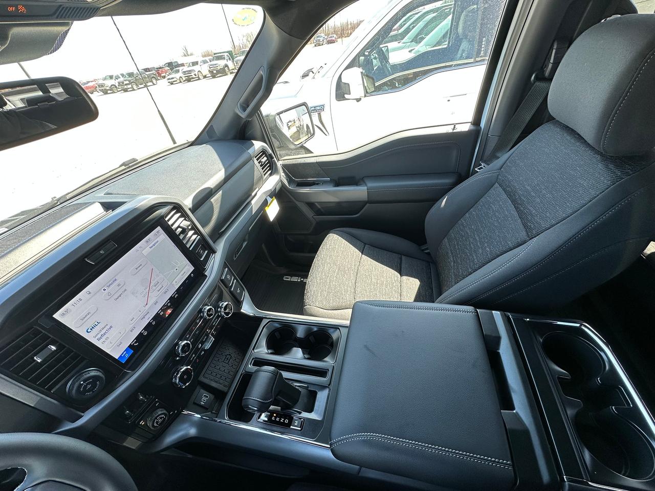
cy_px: 246
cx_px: 328
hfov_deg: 102.1
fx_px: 265
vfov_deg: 85.7
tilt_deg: -38.8
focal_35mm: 14
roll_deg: +12.6
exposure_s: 1/99
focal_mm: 2.22
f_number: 2.2
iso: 50
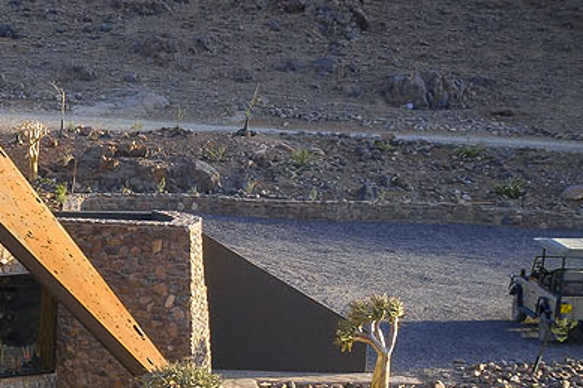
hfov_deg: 11.9
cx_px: -764
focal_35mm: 144
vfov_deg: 9.4
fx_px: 2331
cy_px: 431
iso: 100
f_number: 8
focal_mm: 10.26
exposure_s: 1/60
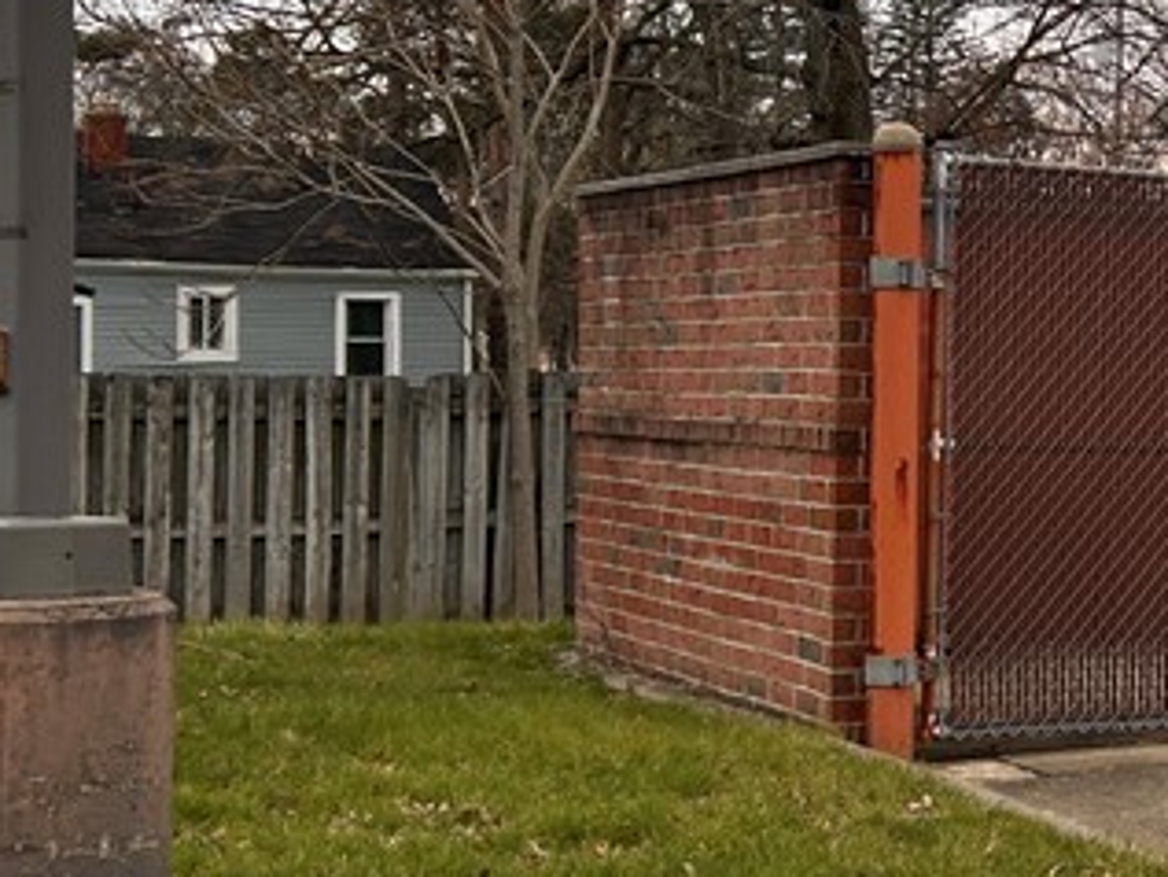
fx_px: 2835
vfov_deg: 17.6
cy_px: 357
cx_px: 1492
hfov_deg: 21.2
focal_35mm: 84
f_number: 1.5
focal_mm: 5.7
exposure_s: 1/2045
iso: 50
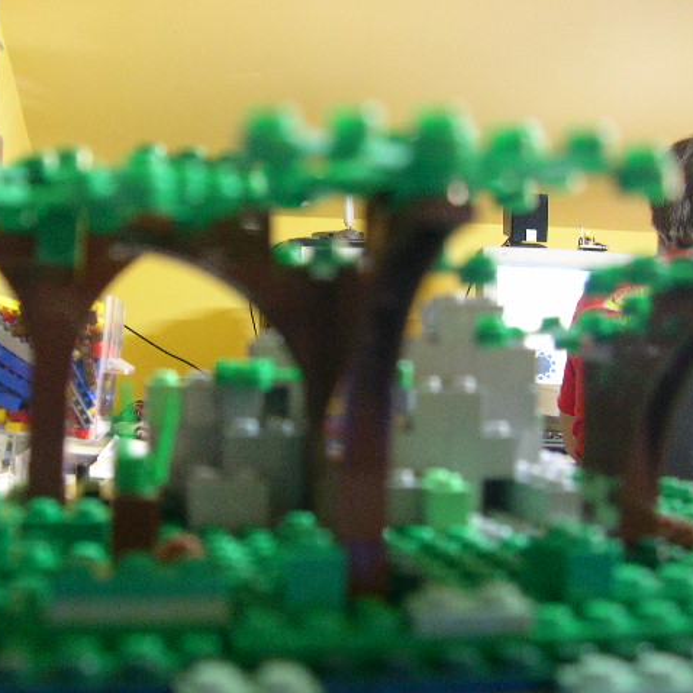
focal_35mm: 45
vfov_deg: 37.6
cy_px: 346
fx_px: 1019
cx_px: 236
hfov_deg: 37.2
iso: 400
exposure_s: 1/2.2
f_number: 2.8
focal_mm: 8
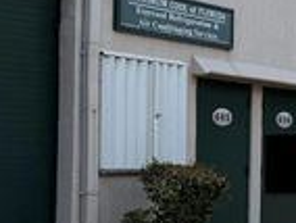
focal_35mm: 108
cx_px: 379
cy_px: 121
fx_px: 925
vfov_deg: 13.7
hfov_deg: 17.1
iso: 100
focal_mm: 6.76
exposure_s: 1/3759
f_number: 1.78
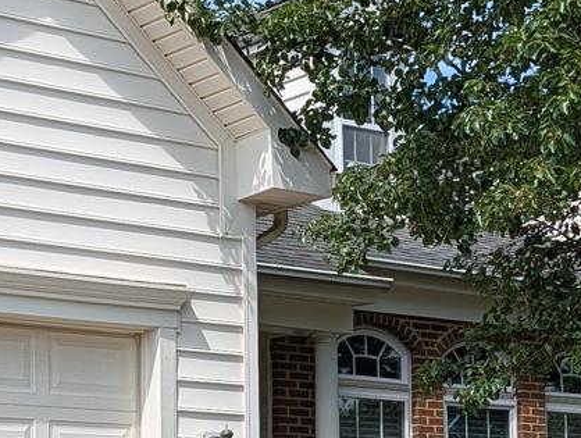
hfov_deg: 16.8
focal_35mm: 117
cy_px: 328
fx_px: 1967
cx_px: 391
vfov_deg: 12.7
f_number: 1.68
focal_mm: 6.9
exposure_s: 1/974
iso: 20
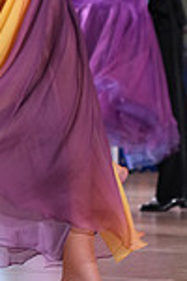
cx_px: -44
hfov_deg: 3.4
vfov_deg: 5.1
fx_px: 3155
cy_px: -97
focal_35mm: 405
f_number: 4
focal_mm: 105
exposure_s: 1/500
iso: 2000
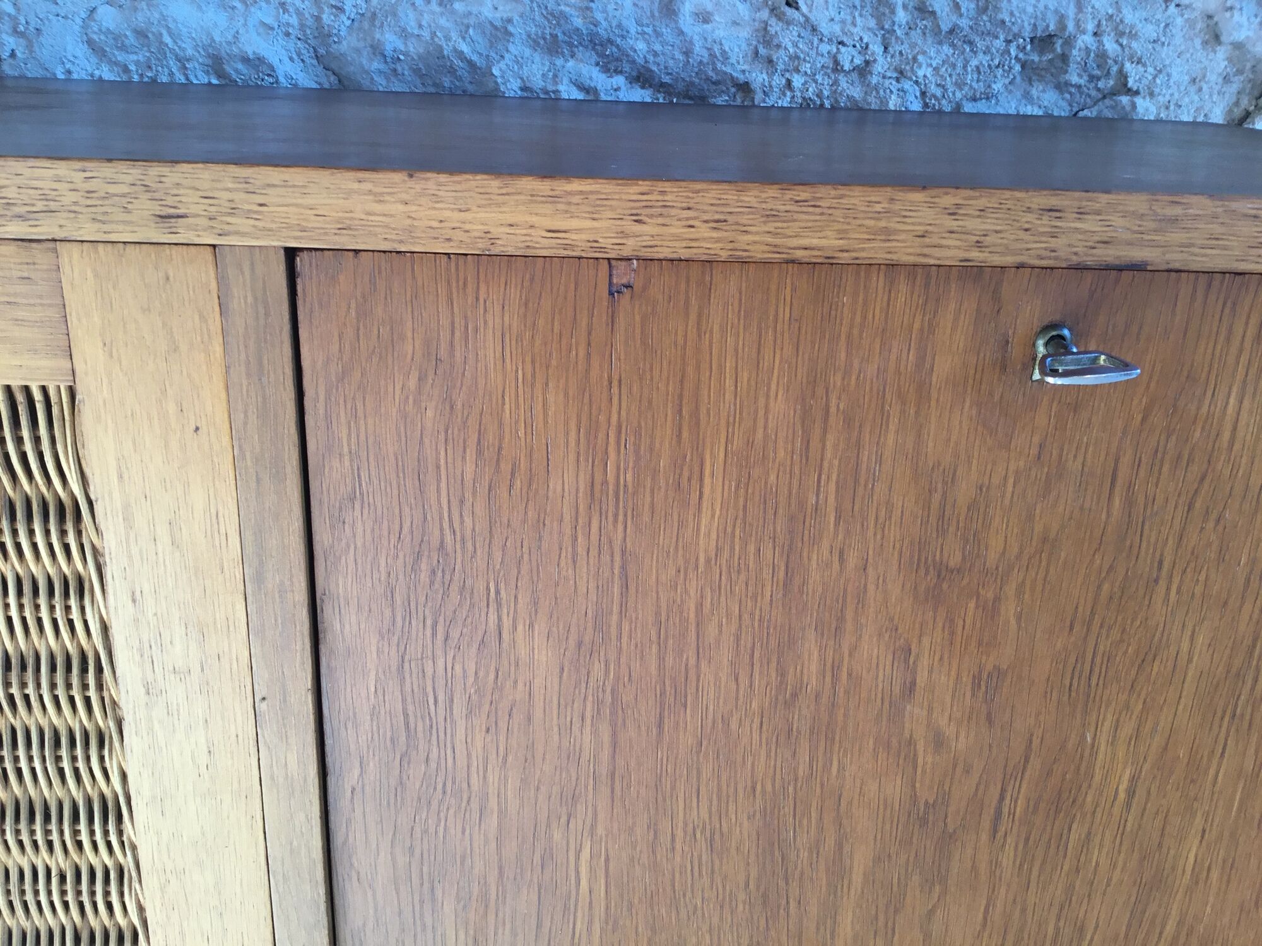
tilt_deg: -20.2
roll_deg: -1.6
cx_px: 631
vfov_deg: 45.4
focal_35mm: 31
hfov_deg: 58.4
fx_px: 1130
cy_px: 473
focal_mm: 3.3
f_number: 2.4
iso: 25
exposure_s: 1/50
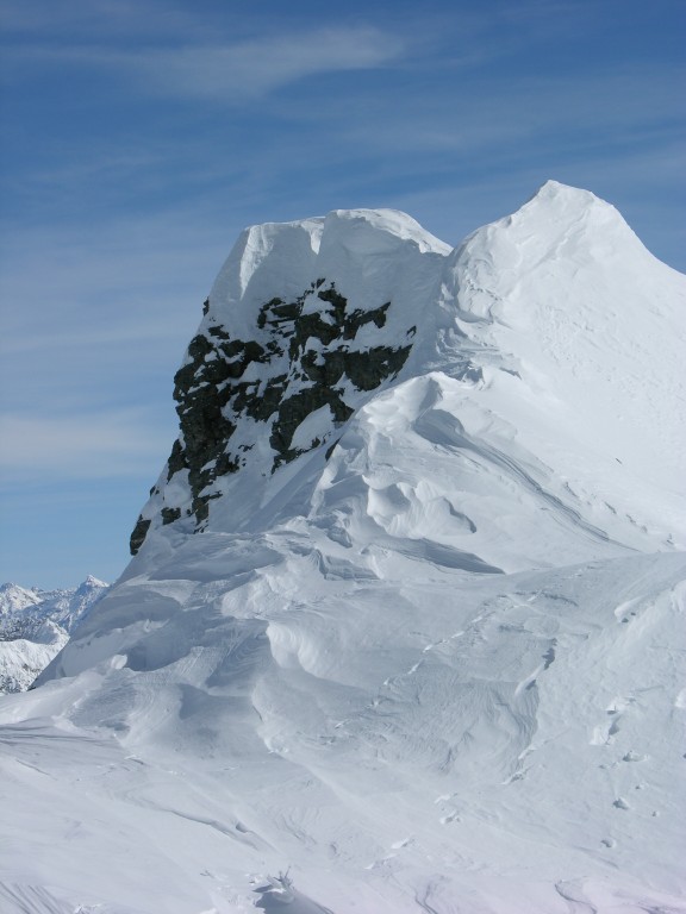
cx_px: 343
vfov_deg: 21.1
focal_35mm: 93
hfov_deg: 15.9
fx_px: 2457
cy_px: 457
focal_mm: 23.7
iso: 50
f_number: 7.1
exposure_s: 1/614
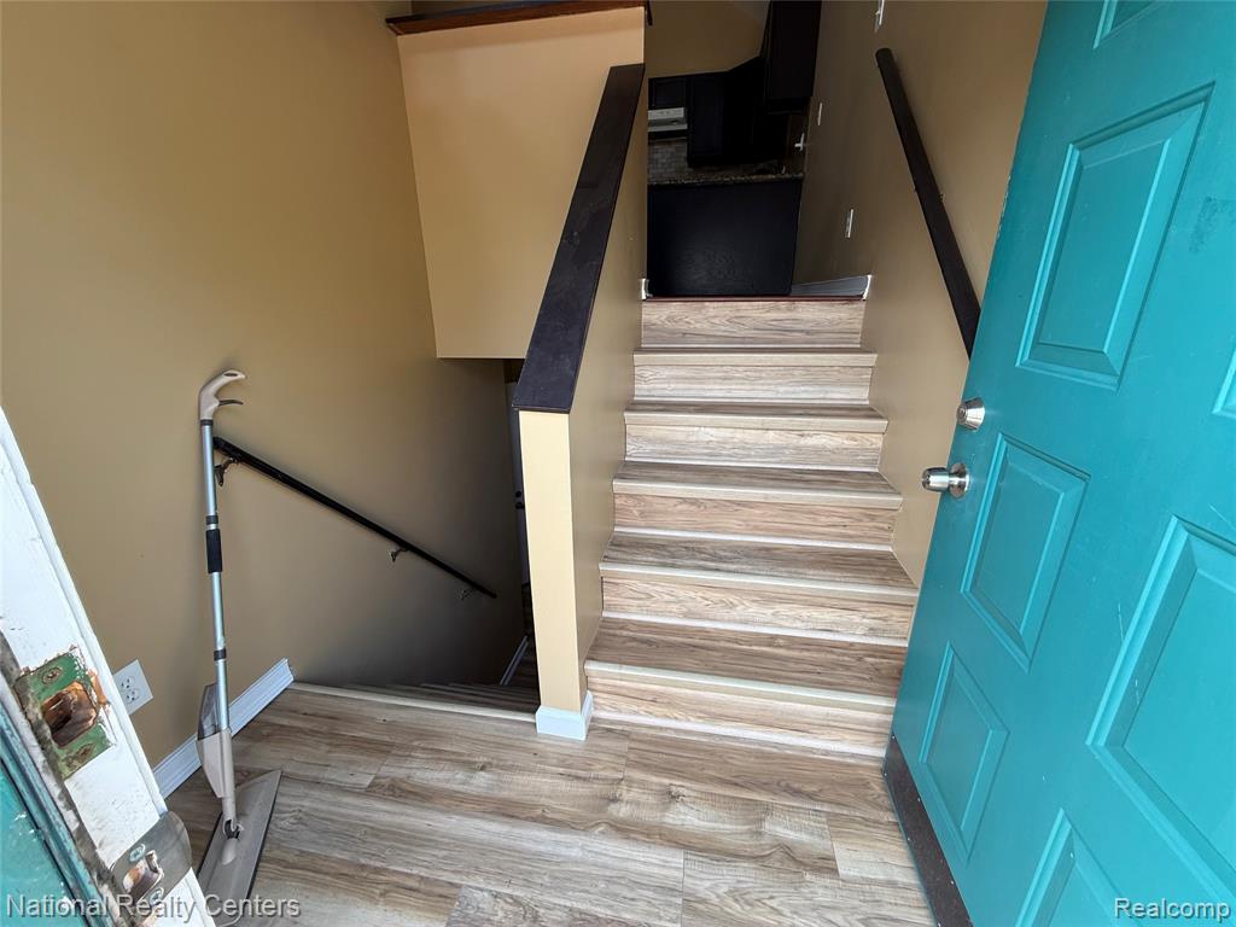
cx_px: 618
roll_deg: +1.1
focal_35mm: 14
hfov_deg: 102.1
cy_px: 464
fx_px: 500
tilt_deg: -17.8
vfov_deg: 85.7
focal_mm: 2.22
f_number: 2.2
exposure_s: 1/99
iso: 64
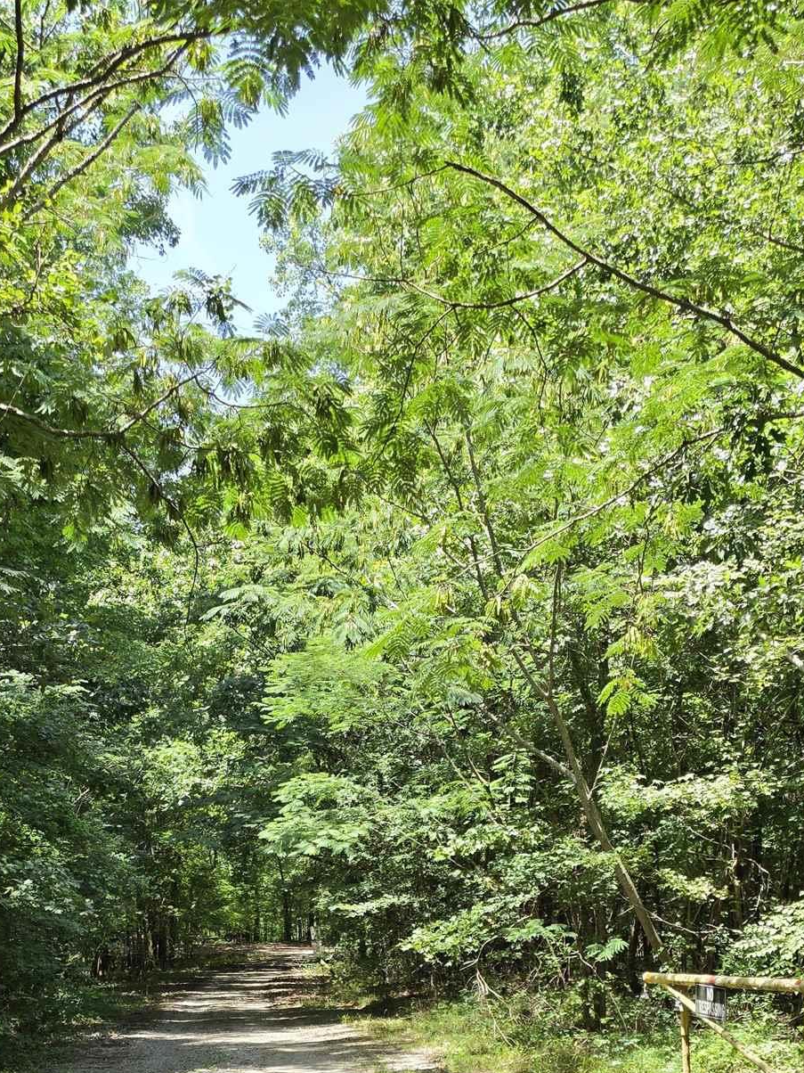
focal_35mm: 44
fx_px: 1363
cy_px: 1026
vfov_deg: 38.9
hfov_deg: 32.7
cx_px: 288
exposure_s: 1/359
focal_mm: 6.5
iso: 20
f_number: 1.4
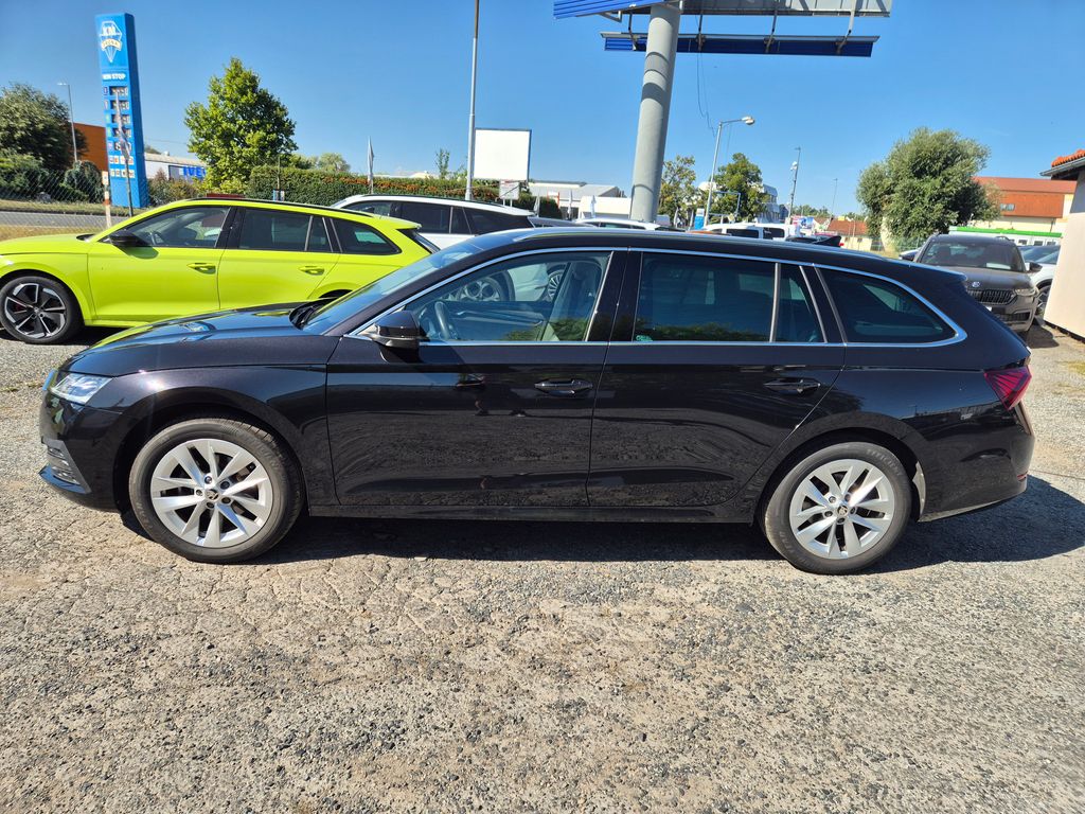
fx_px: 721
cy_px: 407
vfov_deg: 58.9
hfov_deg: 73.9
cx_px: 542
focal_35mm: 23
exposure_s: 1/1196
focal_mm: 5.4
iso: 25
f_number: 1.8
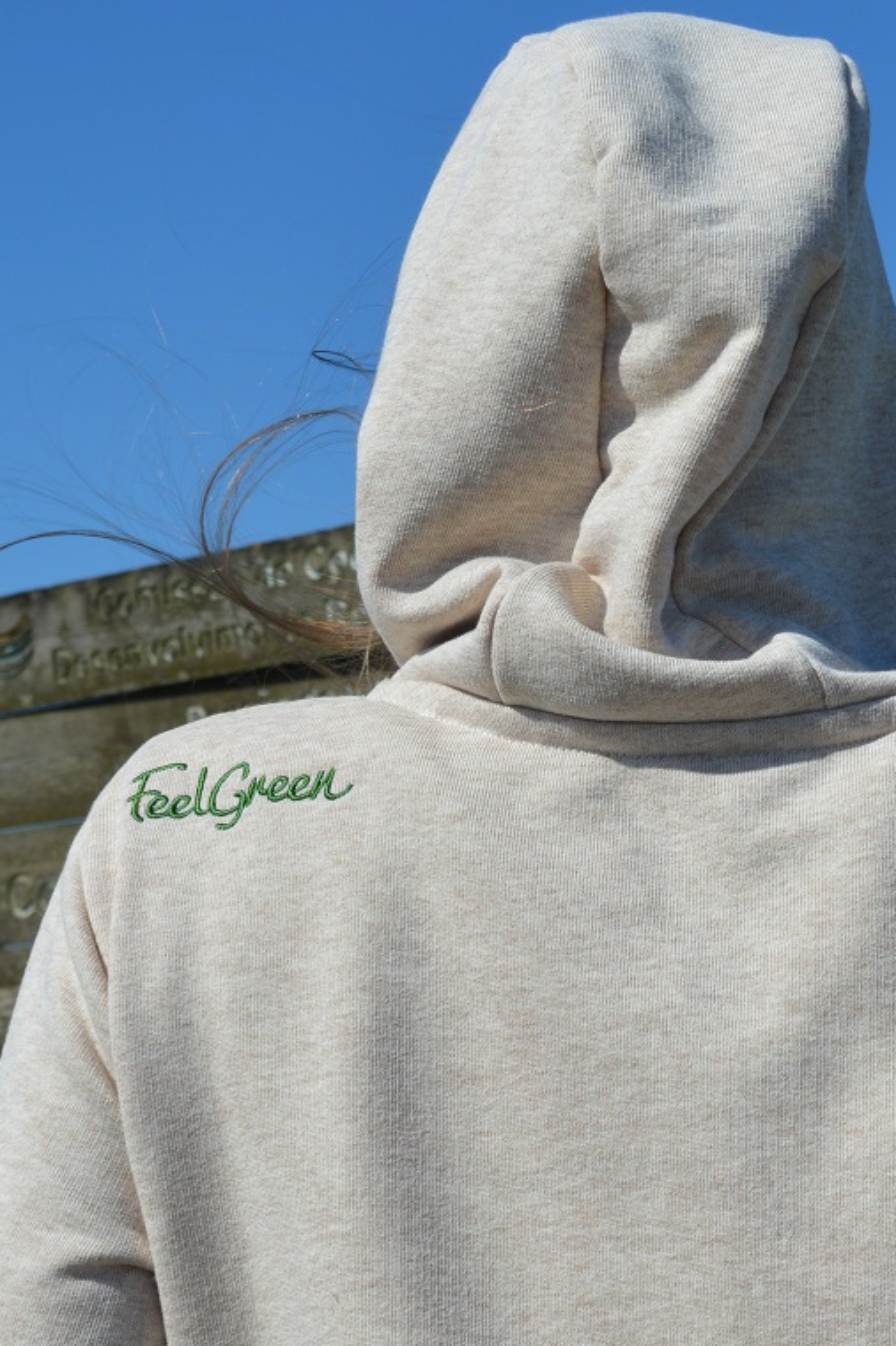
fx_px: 3325
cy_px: 1149
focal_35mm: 89
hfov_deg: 15.3
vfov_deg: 22.4
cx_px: 558
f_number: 9
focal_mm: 30
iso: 100
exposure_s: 1/320
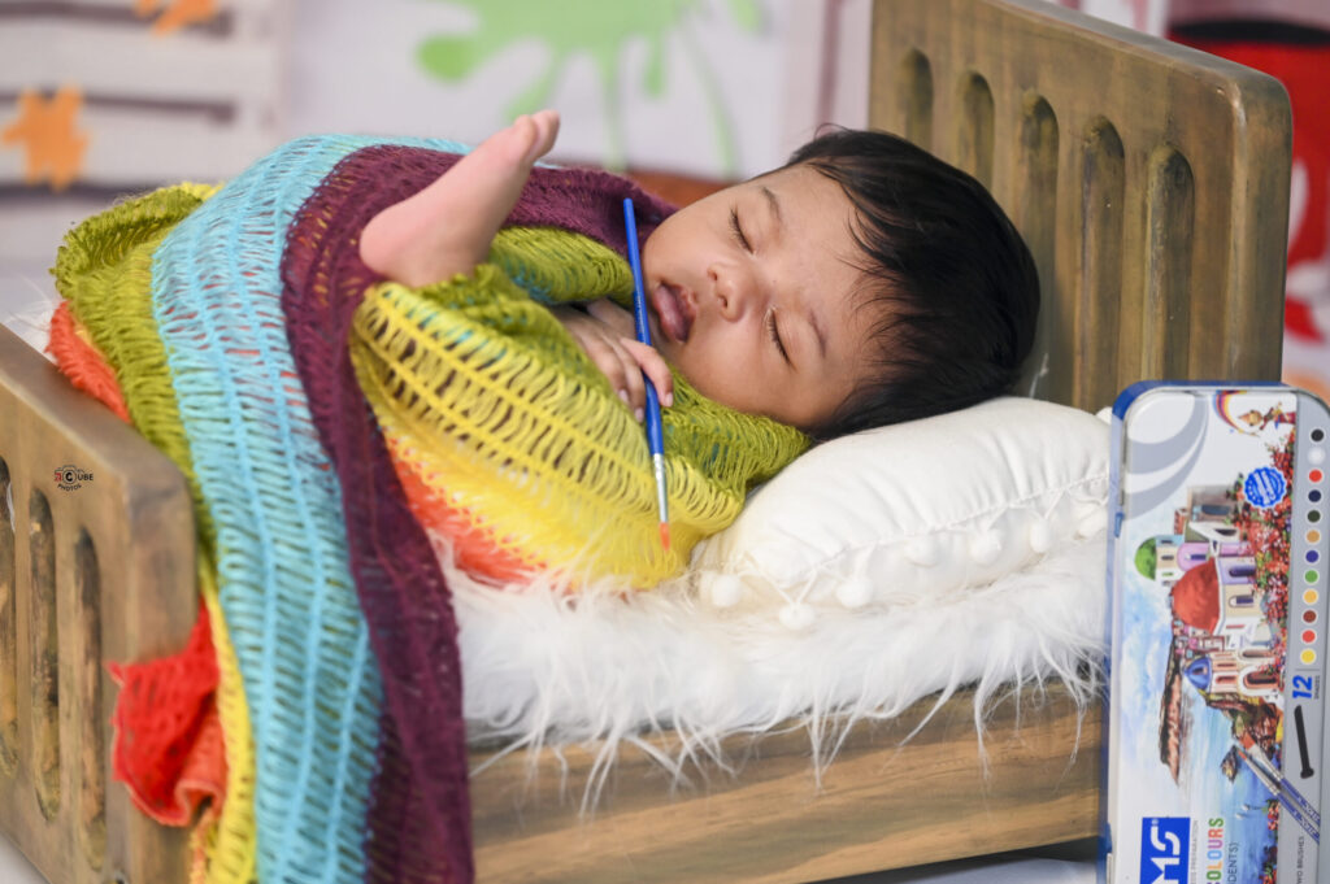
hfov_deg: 17.1
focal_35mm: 120
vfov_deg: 11.4
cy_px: 442
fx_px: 4430
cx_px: 665
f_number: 4
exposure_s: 1/200
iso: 640
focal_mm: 120
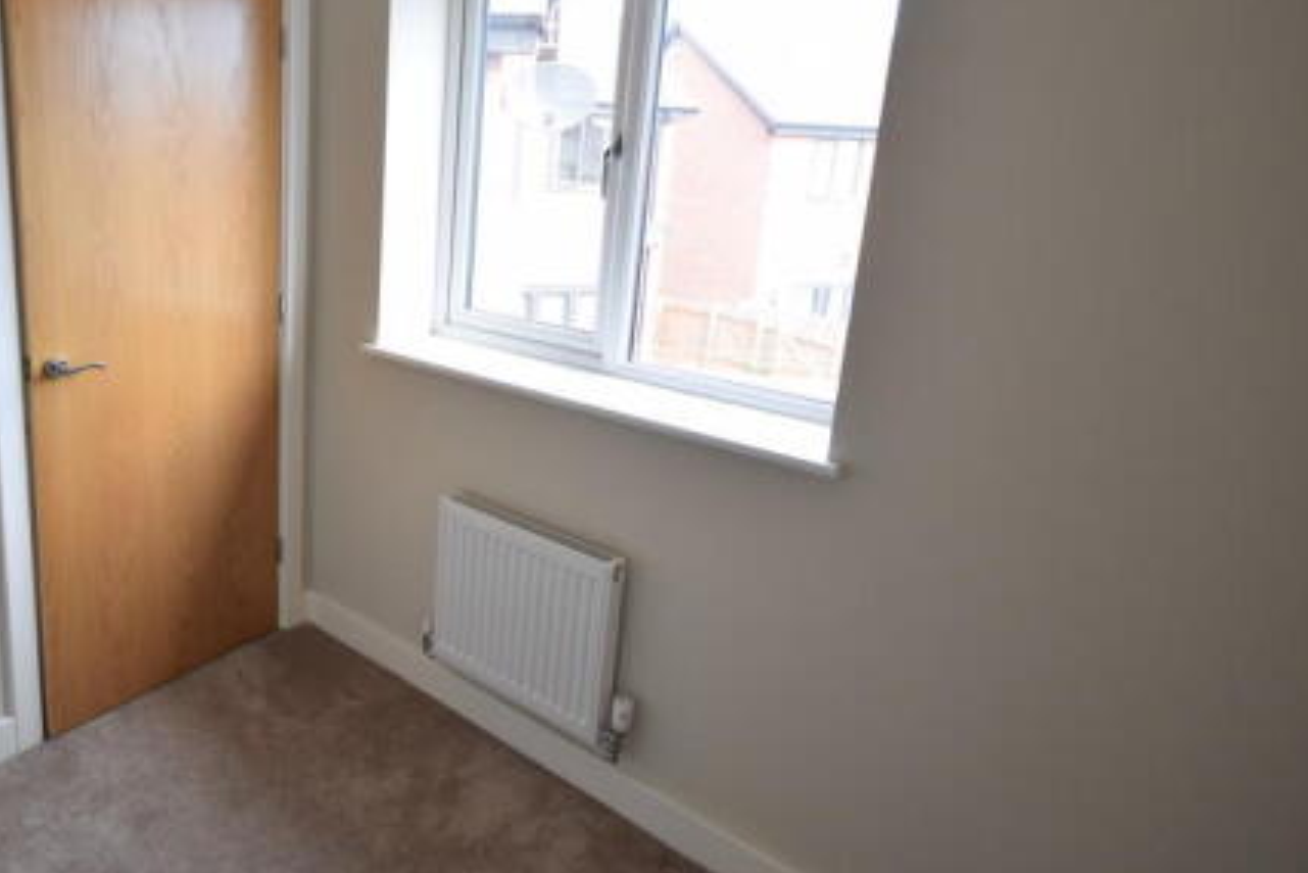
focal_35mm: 23
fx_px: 836
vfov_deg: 54.7
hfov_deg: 72.6
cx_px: 387
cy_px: 345
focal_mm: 10
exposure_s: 1/100
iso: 400
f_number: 5
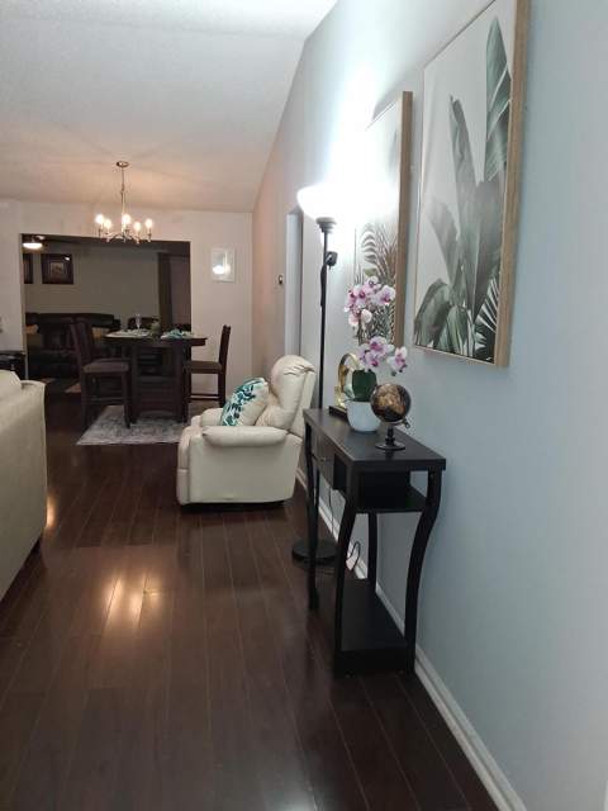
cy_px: 406
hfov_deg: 53.1
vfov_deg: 67.3
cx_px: 304
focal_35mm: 26
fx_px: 609
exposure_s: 1/60
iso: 400
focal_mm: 3.98
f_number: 1.8
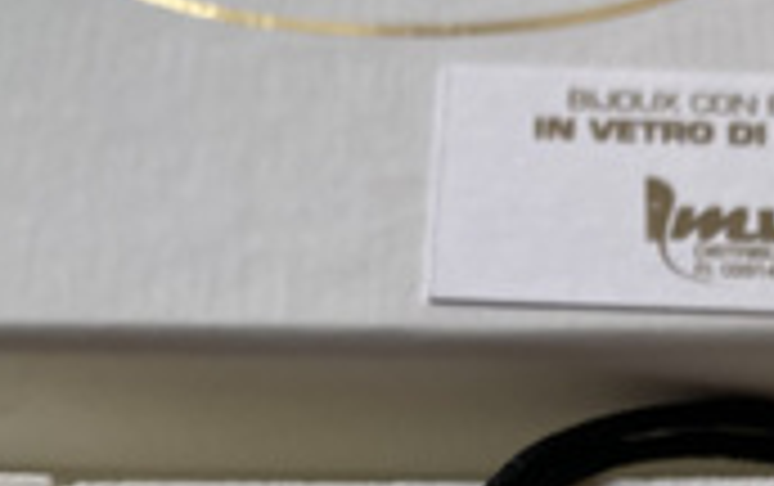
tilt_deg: -60.9
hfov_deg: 26.7
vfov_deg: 15.7
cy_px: 716
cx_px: 457
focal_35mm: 77
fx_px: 1626
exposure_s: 1/104
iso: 125
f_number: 1.8
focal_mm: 4.25
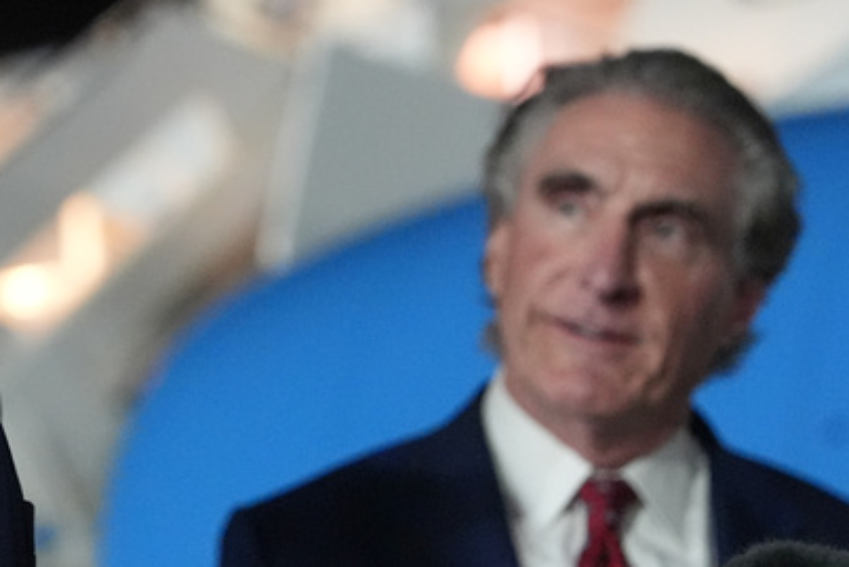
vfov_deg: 8.6
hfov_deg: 12.7
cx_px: 36
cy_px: 131
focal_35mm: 160
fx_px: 3774
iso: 8000
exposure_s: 1/100
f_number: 2.8
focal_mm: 63
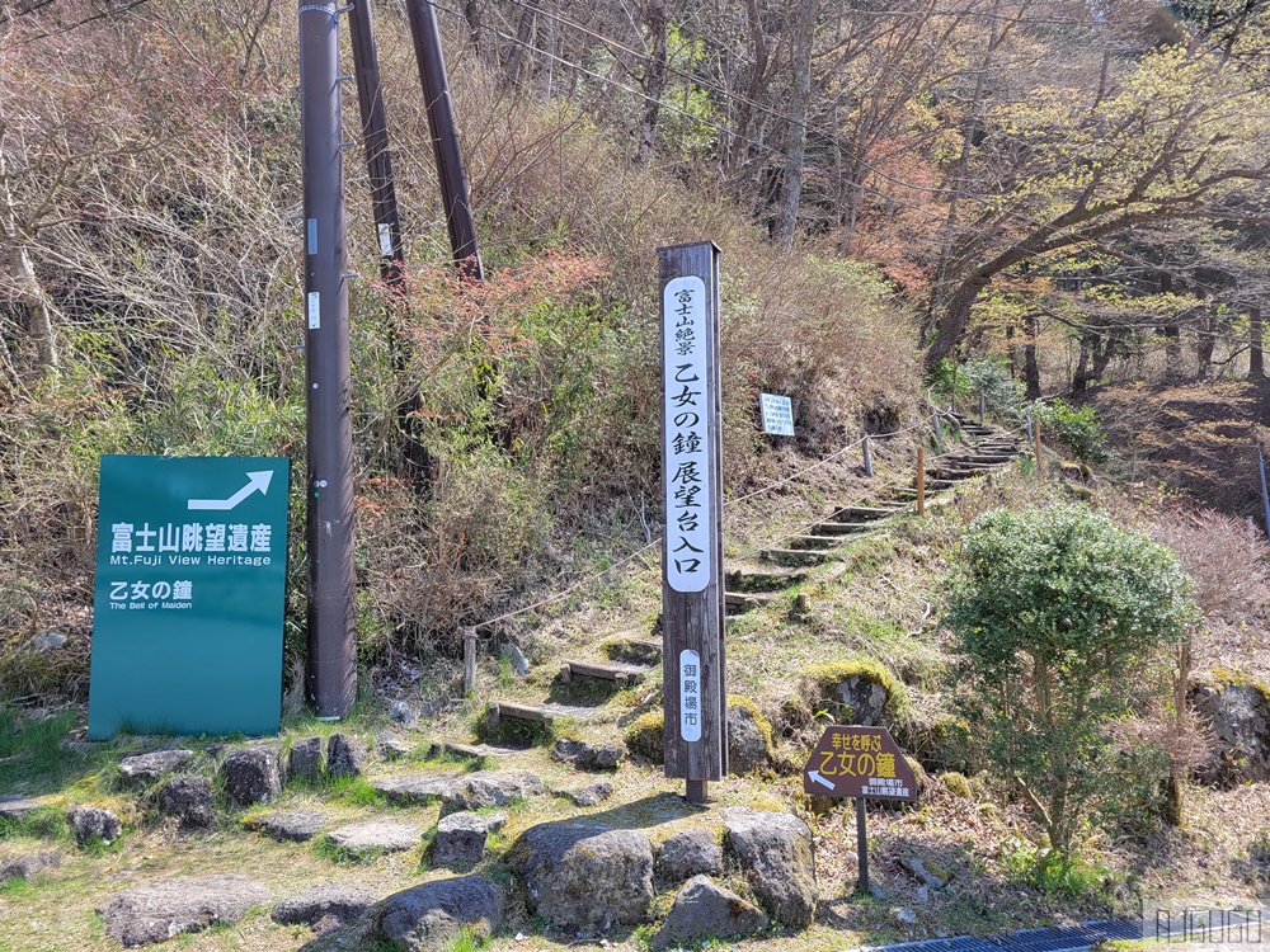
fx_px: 954
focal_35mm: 26
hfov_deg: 67.3
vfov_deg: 53.1
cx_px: 635
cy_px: 476
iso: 40
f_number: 1.8
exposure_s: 1/588
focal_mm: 5.4
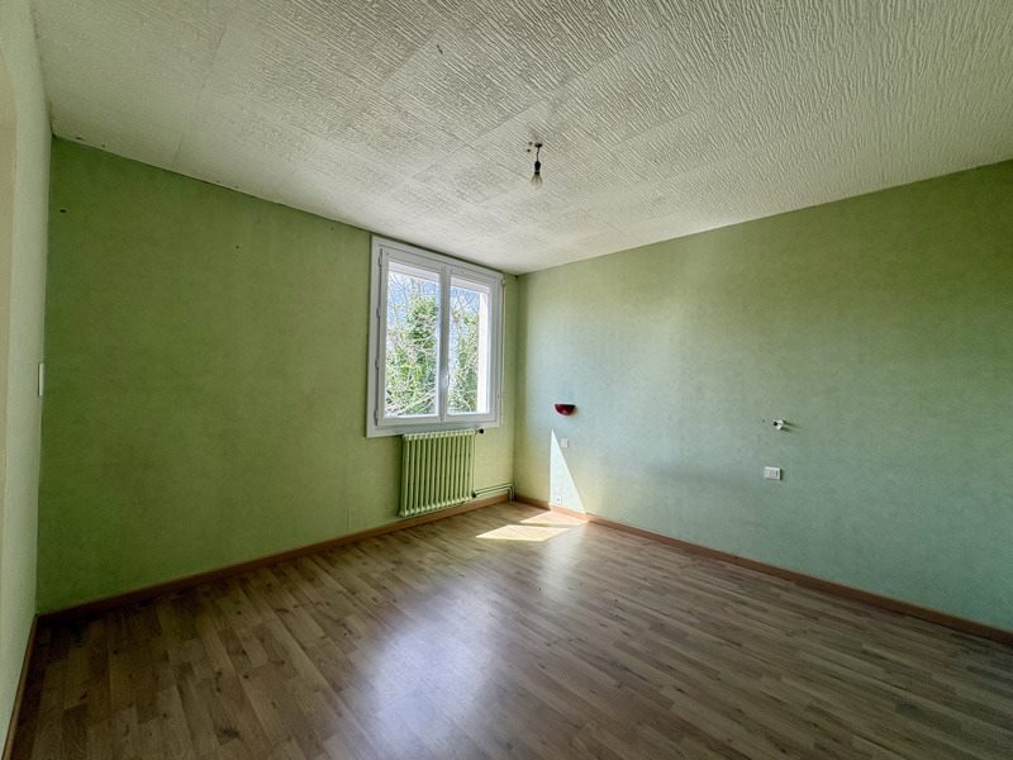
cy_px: 380
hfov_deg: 102.1
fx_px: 410
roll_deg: -1.0
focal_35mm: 14
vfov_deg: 85.7
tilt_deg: +0.6
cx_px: 506
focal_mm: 2.22
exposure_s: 1/314
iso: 64
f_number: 2.2
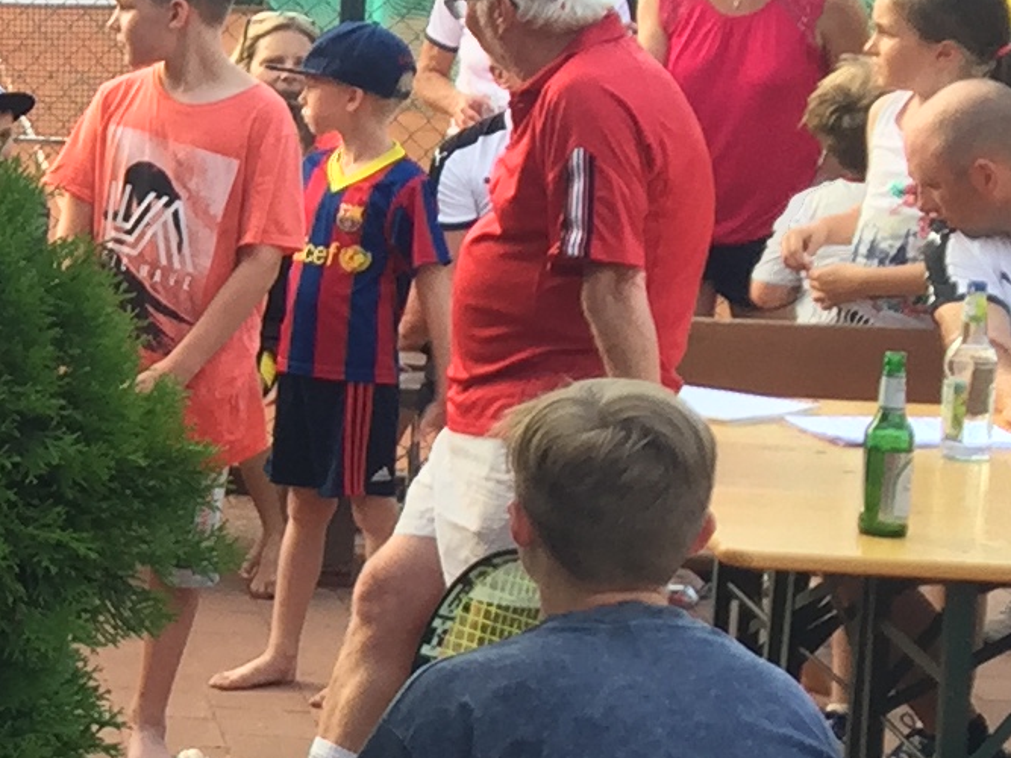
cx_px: -1073
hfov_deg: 12.2
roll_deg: -3.1
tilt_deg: -7.2
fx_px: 4147
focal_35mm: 142
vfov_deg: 10.4
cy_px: 271
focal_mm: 4.15
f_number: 2.2
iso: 32
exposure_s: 1/100
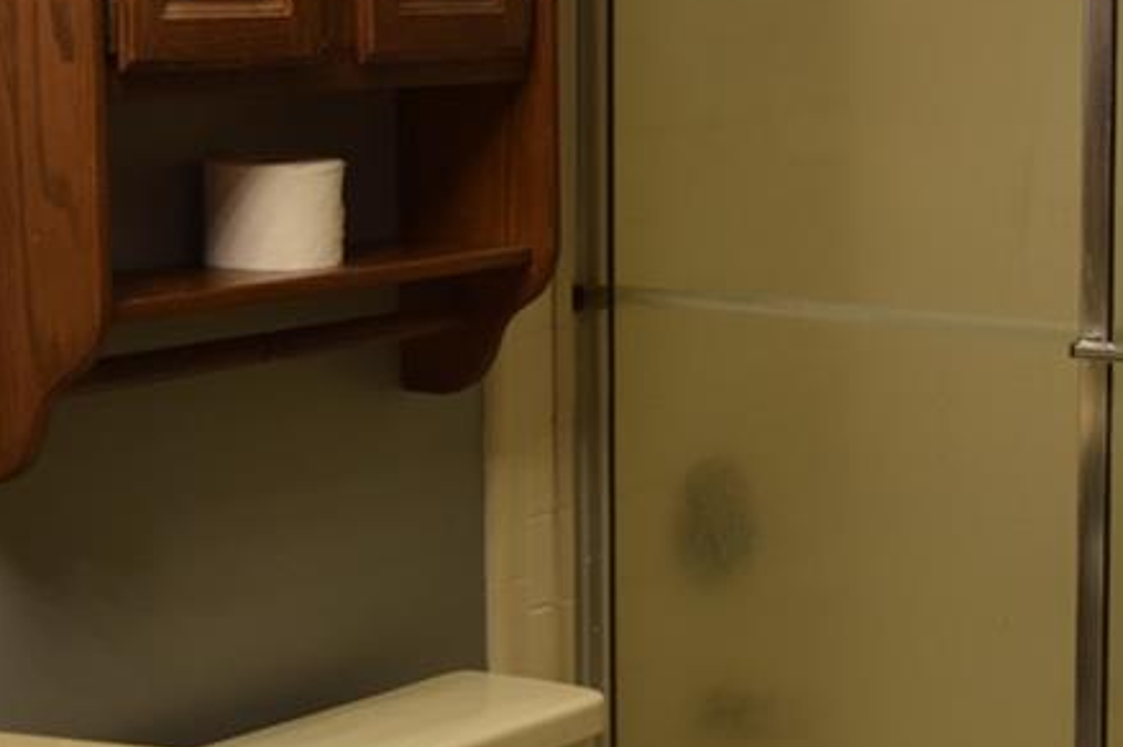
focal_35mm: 91
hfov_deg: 22.0
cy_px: 302
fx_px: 2836
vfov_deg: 15.0
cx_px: 931
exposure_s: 1/60
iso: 560
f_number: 4
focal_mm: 26
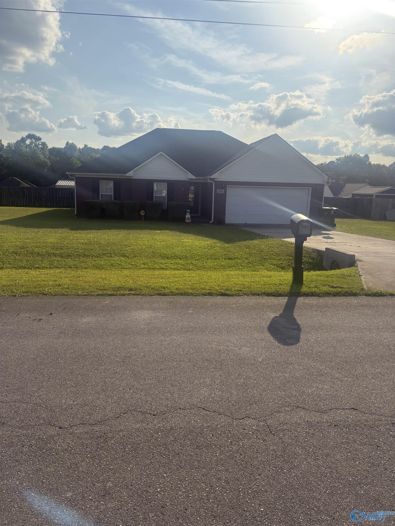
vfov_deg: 67.3
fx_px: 396
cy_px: 263
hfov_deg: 53.1
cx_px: 198
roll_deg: -1.4
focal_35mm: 26
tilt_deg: -9.6
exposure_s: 1/8850
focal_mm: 5.96
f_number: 1.6
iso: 64
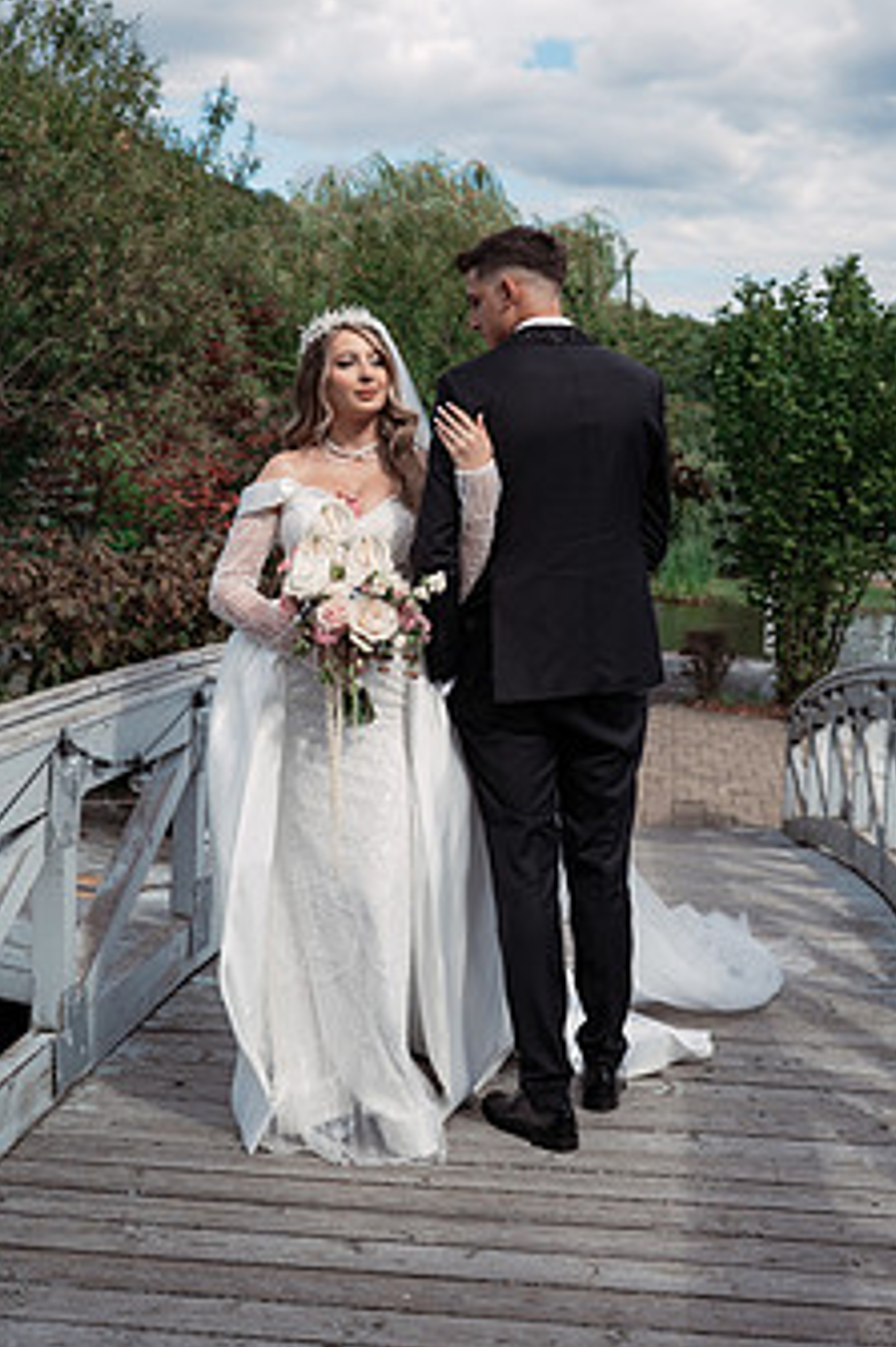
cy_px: 551
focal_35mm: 43
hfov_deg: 31.2
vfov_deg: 45.2
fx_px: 1607
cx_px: 472
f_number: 5.6
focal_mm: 32
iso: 160
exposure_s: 1/400
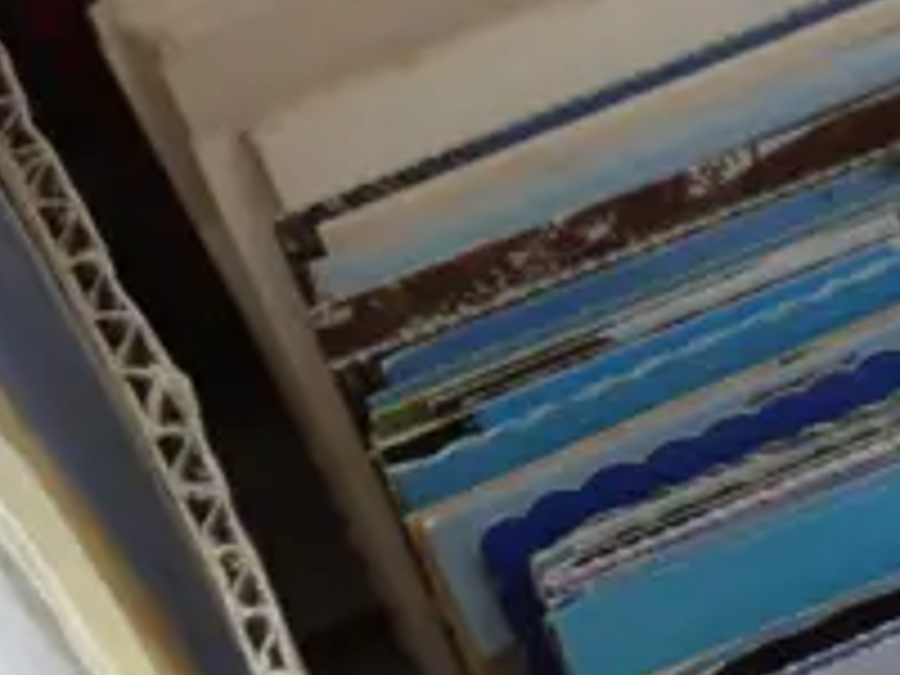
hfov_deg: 11.2
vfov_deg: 9.0
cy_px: 673
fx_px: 4264
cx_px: 1660
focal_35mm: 164
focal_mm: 16
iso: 1250
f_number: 3.6
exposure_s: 1/60
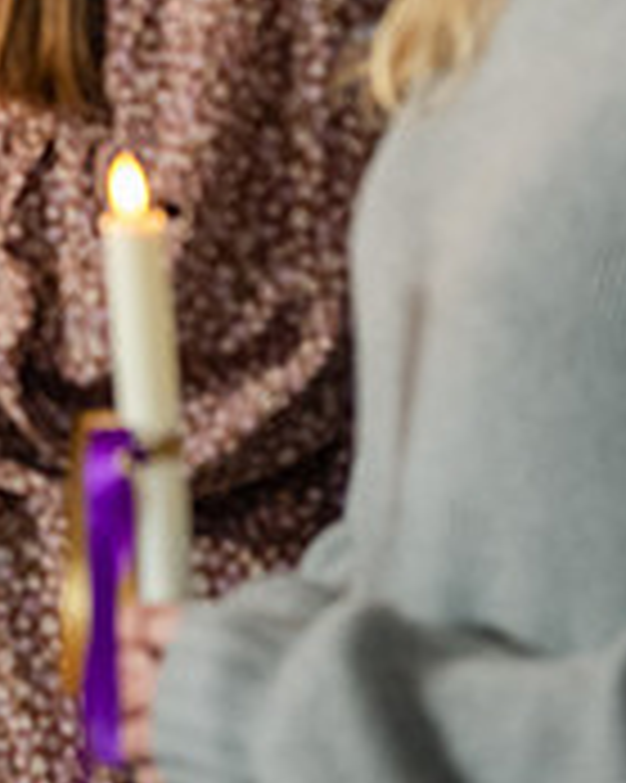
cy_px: -70
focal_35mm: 194
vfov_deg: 9.9
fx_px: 4497
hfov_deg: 7.8
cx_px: -410
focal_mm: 62
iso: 2000
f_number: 3.5
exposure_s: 1/160
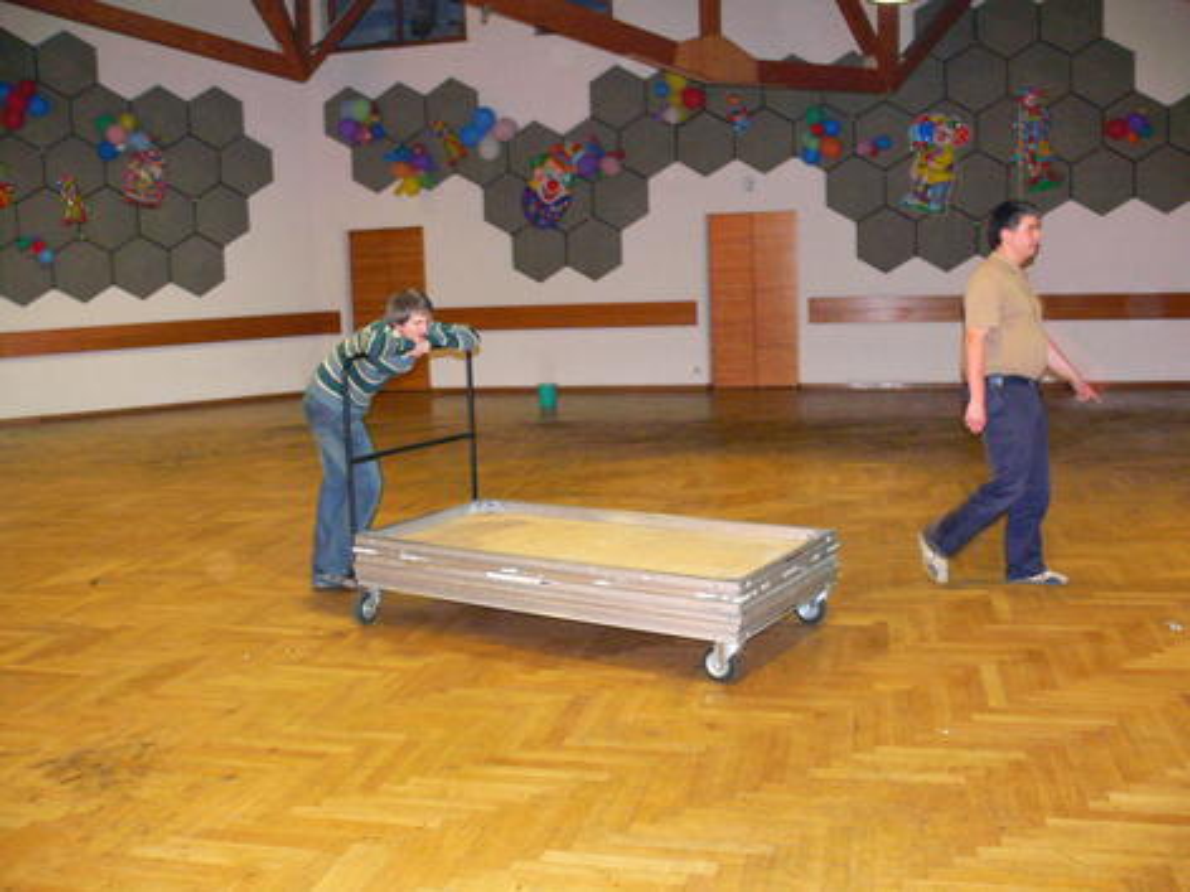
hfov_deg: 52.6
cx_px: 595
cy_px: 446
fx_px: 1203
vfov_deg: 40.7
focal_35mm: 35
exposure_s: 1/30
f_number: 2.8
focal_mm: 7.4
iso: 400
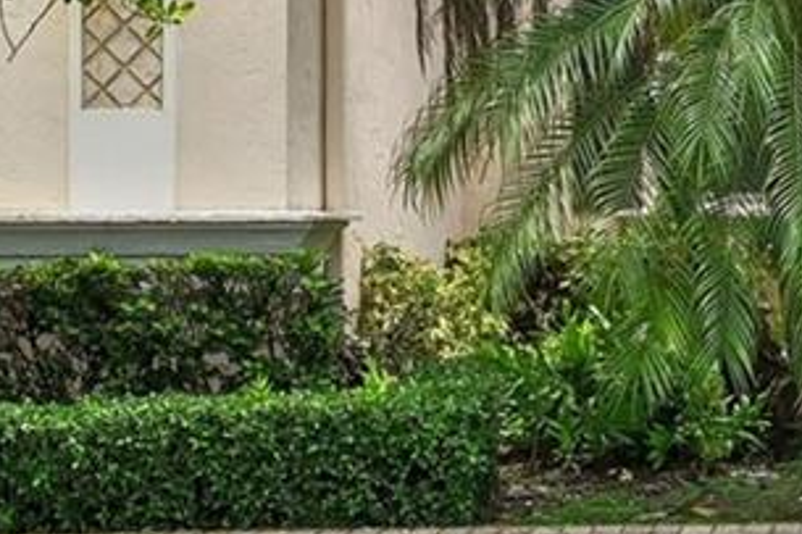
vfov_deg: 12.8
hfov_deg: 19.4
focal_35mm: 105
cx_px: 521
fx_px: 2338
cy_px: -34
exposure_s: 1/80
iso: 100
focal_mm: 20
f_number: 8
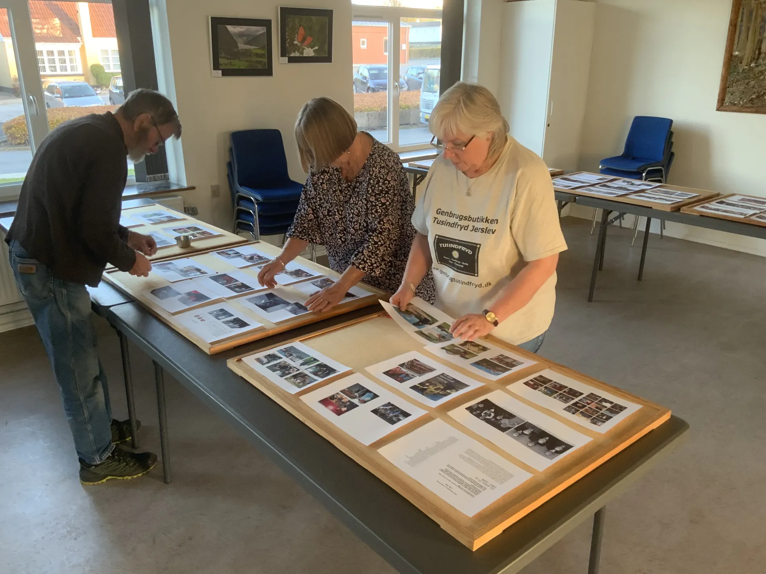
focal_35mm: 29
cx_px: 383
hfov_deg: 61.7
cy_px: 287
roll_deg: -1.3
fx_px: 642
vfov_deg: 48.2
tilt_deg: -19.7
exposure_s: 1/60
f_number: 1.8
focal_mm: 3
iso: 160
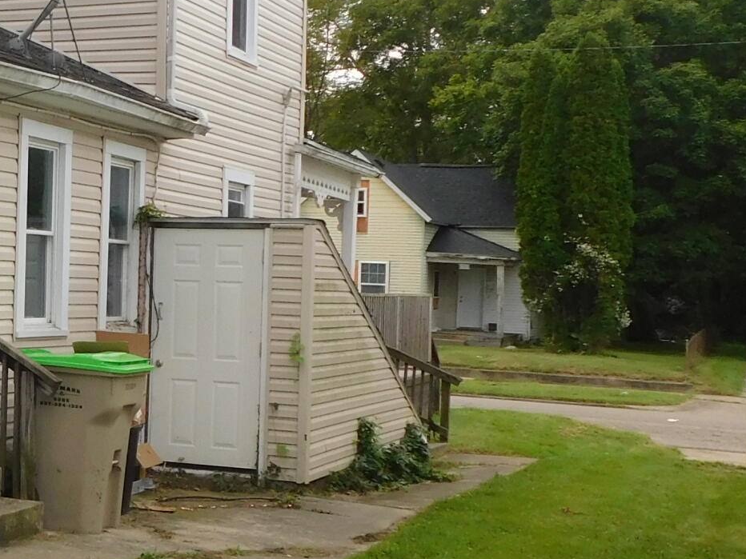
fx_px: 1595
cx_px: -163
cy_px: 277
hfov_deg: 23.8
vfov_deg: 19.9
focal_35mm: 74
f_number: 3
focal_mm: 4
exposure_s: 1/500
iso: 125
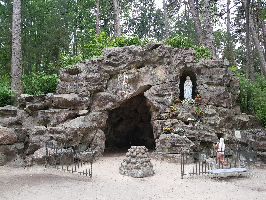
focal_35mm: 26
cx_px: 133
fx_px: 200
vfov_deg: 53.1
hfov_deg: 67.3
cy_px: 100
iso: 160
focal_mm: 4.3
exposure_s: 1/33
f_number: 1.7
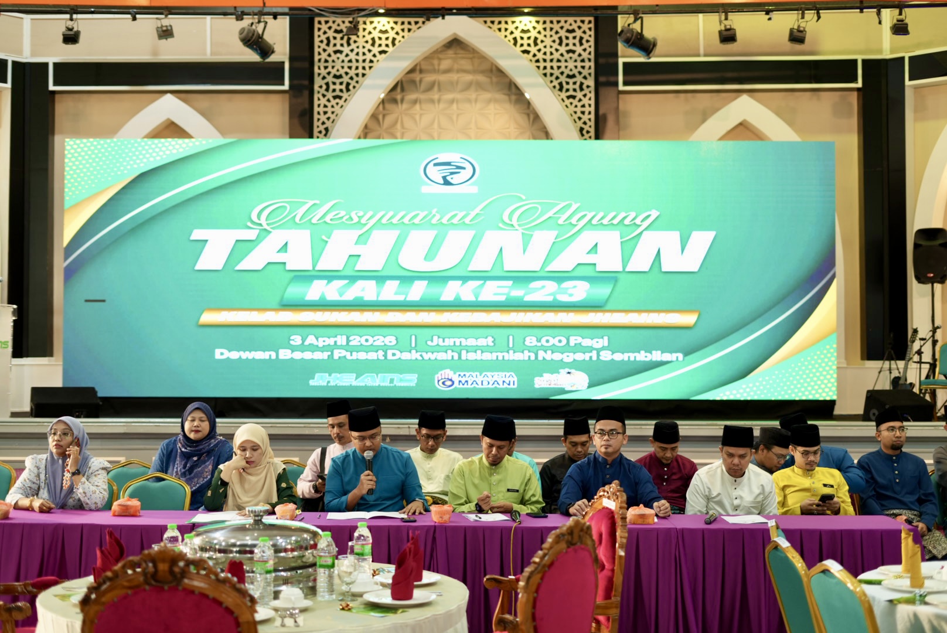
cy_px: 316
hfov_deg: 39.6
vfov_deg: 27.0
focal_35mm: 50
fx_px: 1316
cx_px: 474
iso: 500
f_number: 2.5
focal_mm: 50
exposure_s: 1/80
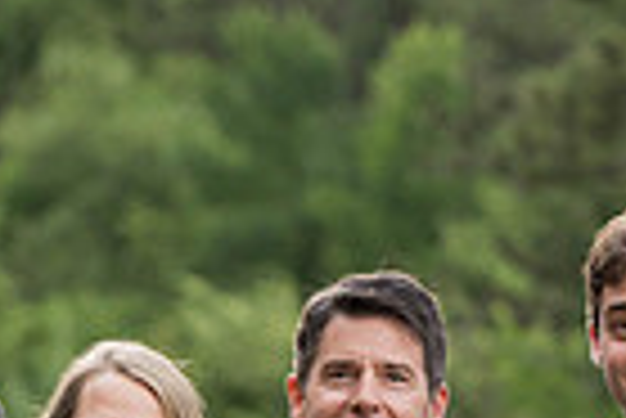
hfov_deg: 3.7
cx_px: -194
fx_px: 9643
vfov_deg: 2.5
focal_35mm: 554
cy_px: 640
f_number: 4.5
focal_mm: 133
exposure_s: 1/160
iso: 800
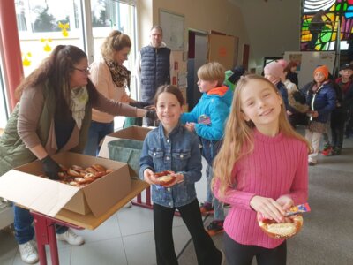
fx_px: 265
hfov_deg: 67.3
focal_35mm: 26
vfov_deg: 53.1
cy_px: 132
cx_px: 176
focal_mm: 4.32
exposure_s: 1/50
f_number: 2.4
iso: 50
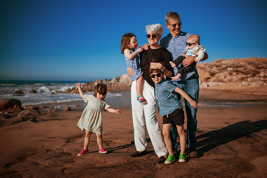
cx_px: 134
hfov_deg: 54.4
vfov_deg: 37.9
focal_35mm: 35
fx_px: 260
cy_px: 89
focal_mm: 35
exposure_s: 1/8000
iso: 50
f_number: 1.8
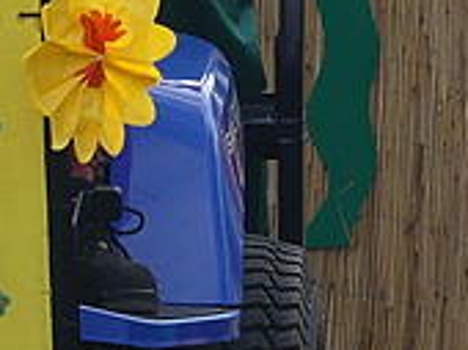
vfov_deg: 1.1
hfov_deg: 1.5
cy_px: -372
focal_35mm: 1345
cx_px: -47
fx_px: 18158
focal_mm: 51.2
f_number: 4
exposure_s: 1/250
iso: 100
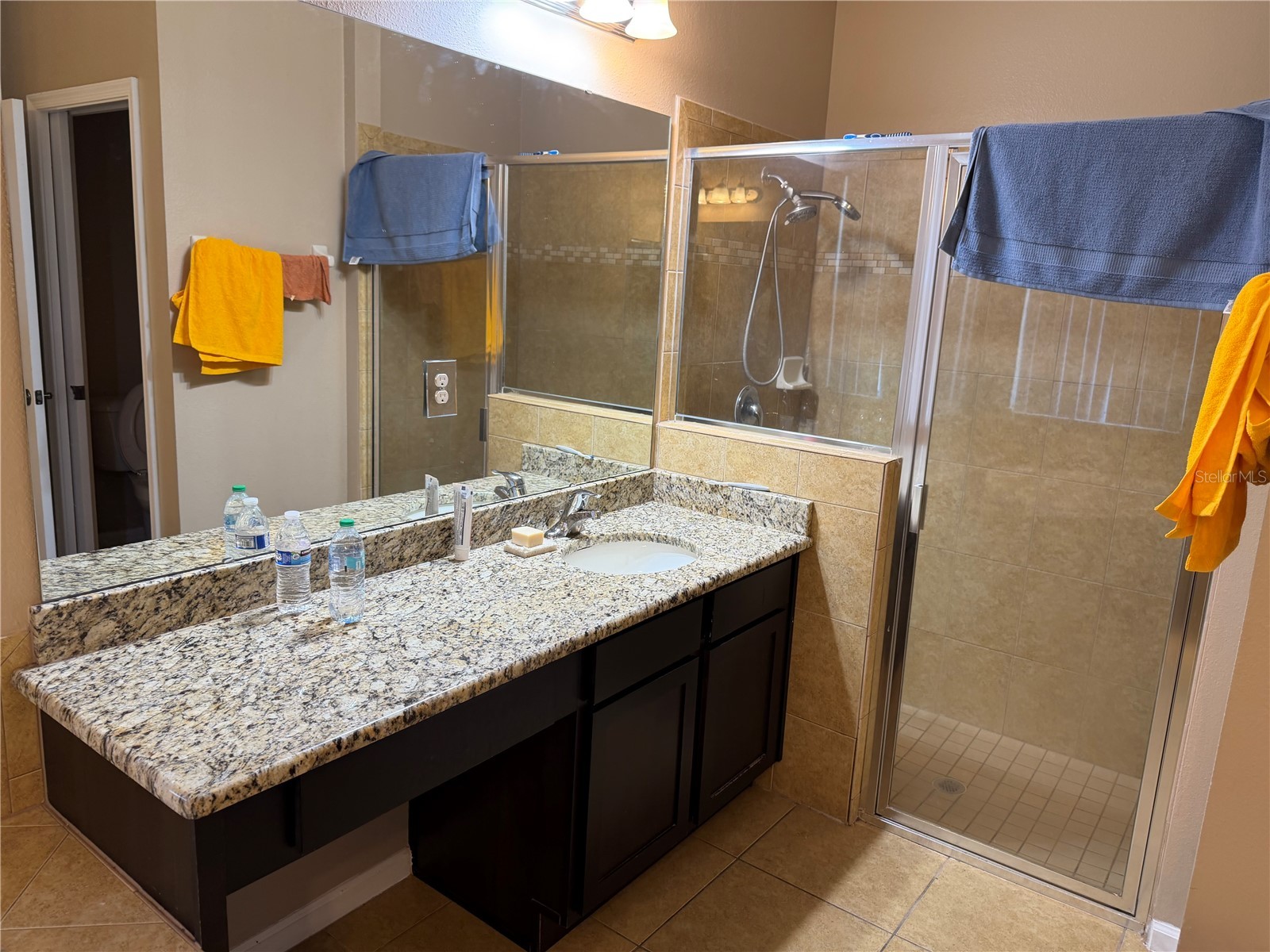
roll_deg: -3.4
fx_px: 881
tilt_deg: -10.0
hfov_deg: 71.6
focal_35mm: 24
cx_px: 635
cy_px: 476
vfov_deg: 56.8
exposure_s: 1/60
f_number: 1.78
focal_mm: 6.76
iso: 125
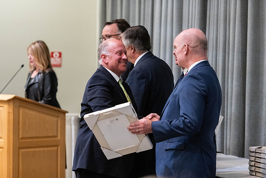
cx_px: 132
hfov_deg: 14.6
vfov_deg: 9.8
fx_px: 1040
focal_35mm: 141
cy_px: 79
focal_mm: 125
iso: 6400
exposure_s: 1/250
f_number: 2.8
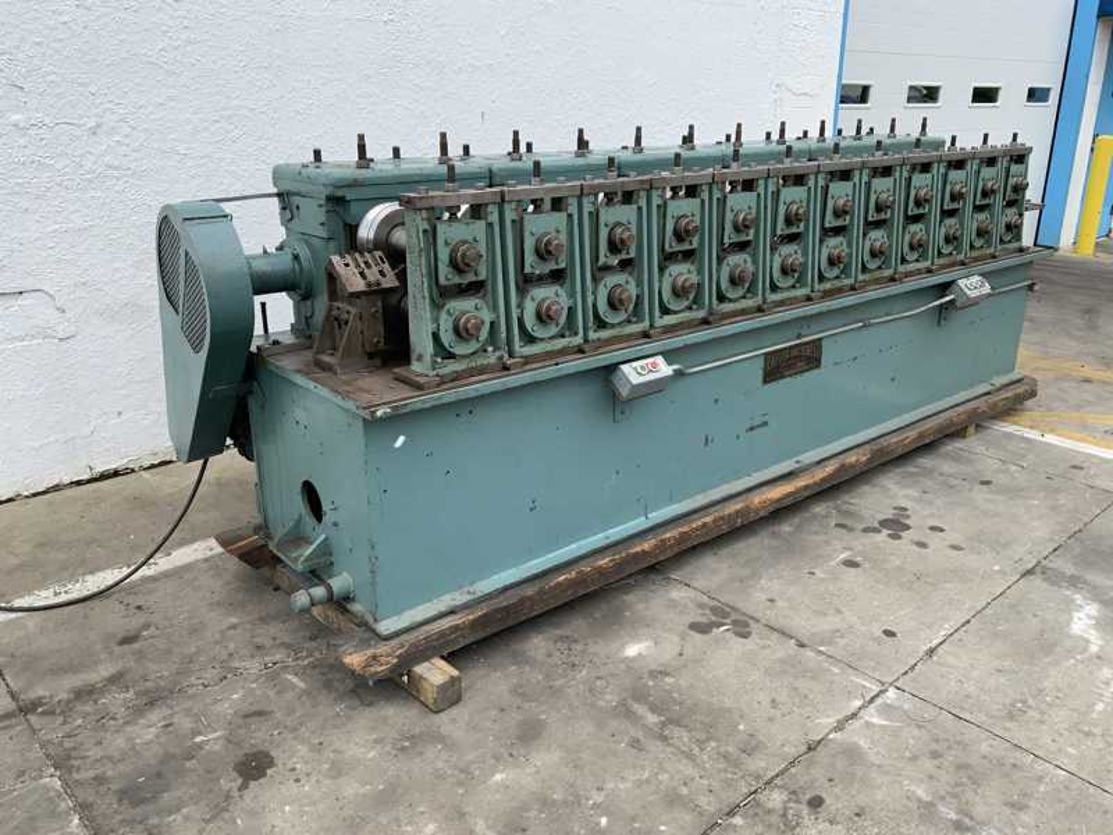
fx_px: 932
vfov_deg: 48.2
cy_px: 418
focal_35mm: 29
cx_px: 556
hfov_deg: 61.7
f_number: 1.8
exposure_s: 1/709
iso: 16
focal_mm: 3
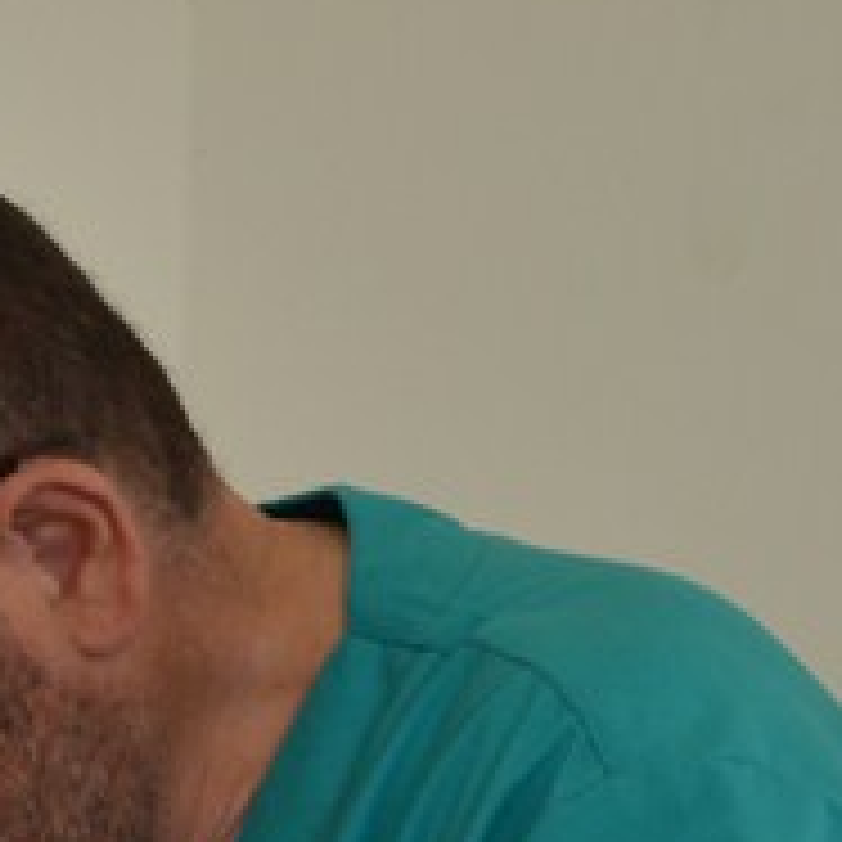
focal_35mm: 146
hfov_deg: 11.5
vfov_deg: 11.2
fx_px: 4027
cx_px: -333
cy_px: 1495
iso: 400
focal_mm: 21
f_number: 5
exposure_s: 1/100
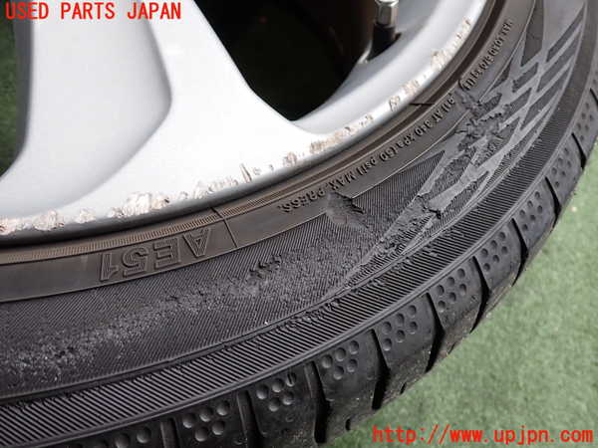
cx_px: 299
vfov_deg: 46.8
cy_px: 224
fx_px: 518
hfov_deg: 60.0
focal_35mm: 30
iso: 160
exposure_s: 1/125
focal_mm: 5.4
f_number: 2.3
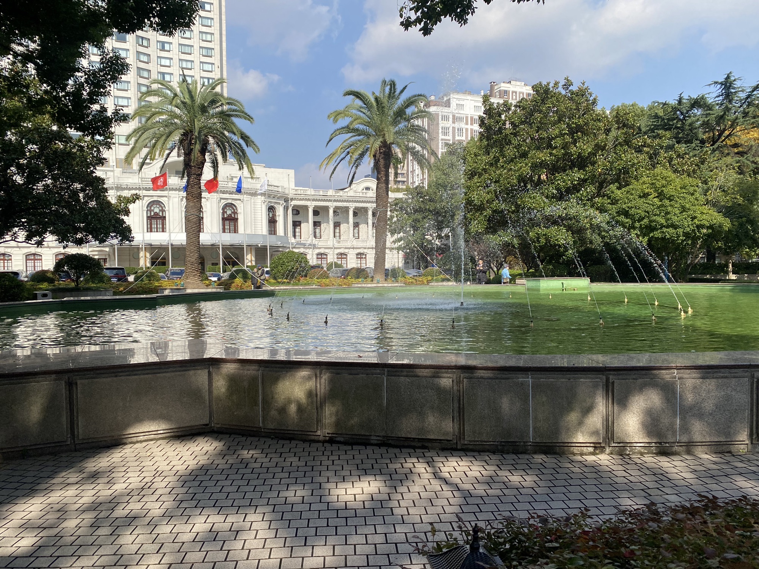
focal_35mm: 26
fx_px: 570
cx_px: 380
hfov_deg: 67.3
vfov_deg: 53.1
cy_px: 284
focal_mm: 4.25
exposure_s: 1/2571
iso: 32
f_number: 1.8
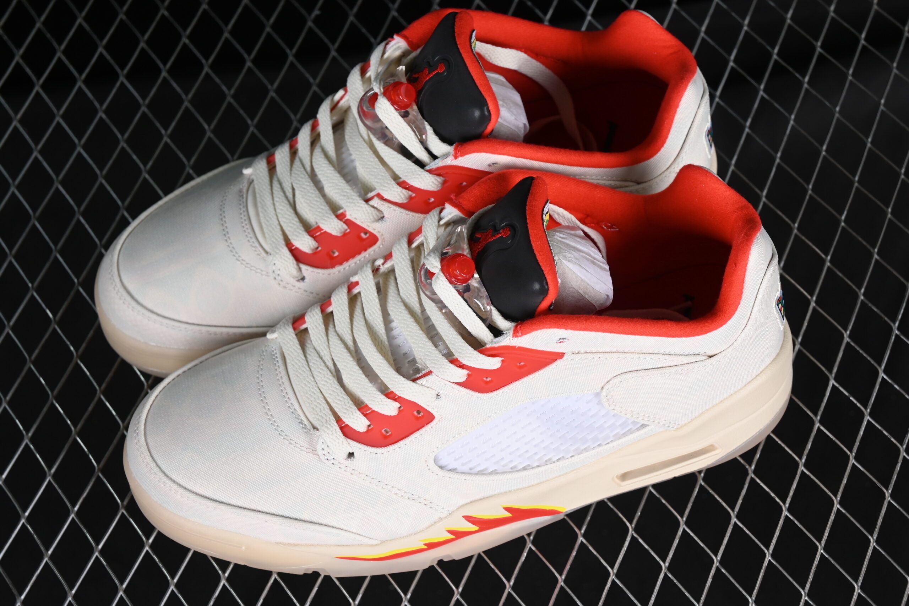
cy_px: 303
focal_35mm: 75
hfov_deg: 27.0
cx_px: 454
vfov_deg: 18.2
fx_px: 1894
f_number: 7.1
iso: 160
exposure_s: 1/80
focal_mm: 50
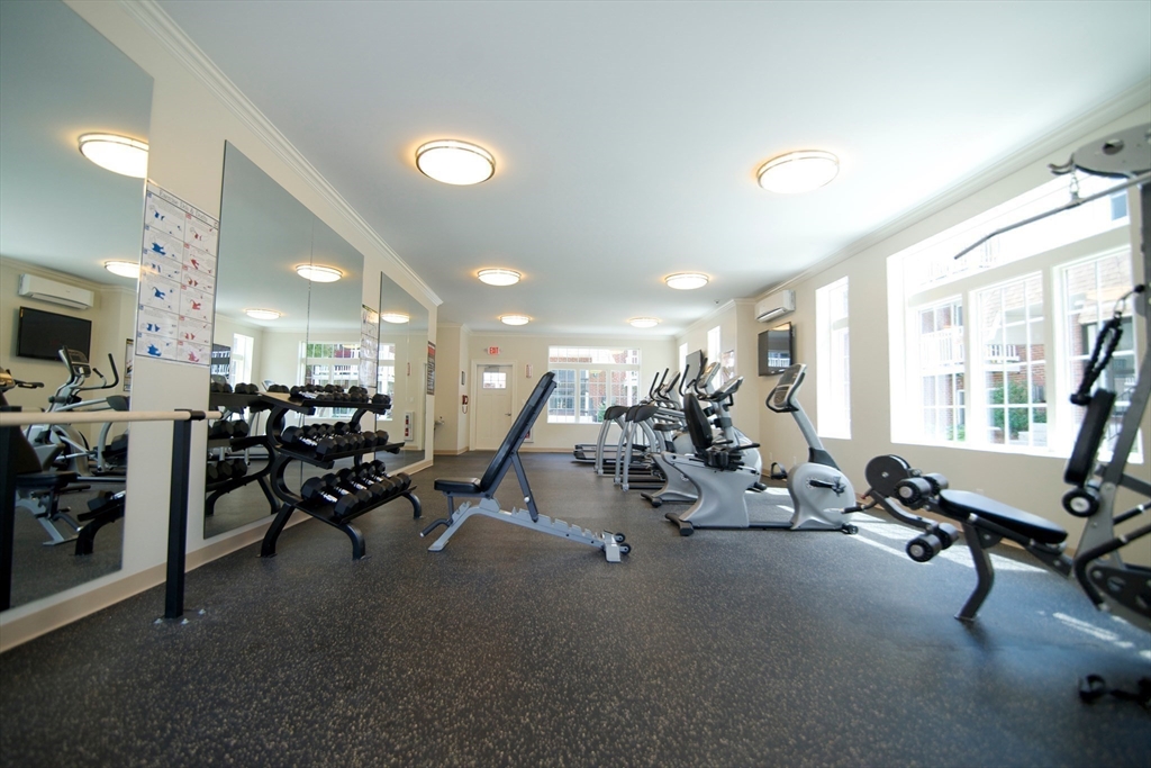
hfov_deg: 96.7
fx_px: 512
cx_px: 576
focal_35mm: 16
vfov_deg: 73.8
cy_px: 384
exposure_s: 1/320
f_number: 2.8
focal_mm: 16
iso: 800
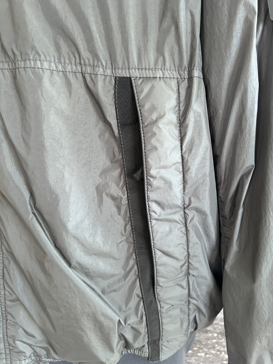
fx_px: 273
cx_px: 136
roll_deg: +0.0
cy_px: 182
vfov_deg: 67.3
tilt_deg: -15.6
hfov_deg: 53.1
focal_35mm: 26
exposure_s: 1/60
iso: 320
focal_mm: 5.7
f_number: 1.5
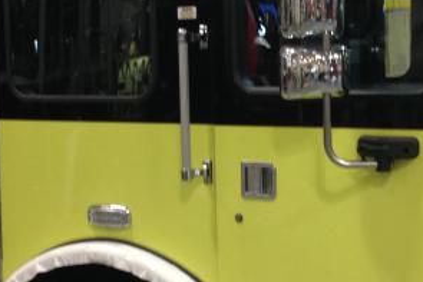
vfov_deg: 14.7
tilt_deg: -3.1
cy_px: 127
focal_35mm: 93
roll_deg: +0.9
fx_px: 1093
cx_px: 257
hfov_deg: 21.9
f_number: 2.4
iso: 125
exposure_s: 1/20
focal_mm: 4.12
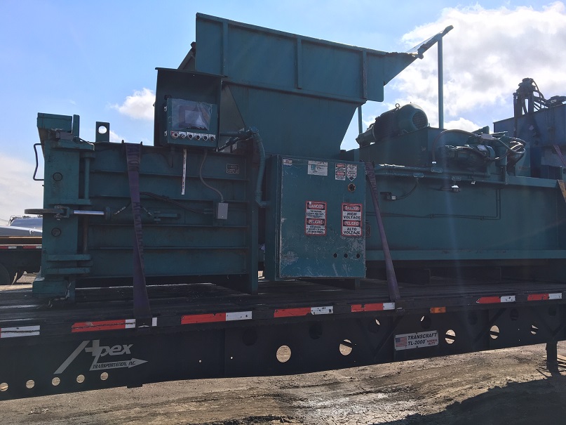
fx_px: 474
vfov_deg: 48.2
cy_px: 212
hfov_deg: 61.7
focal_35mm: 29
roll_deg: -1.8
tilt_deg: +2.4
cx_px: 283
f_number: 2.2
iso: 25
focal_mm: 4.15
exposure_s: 1/1748
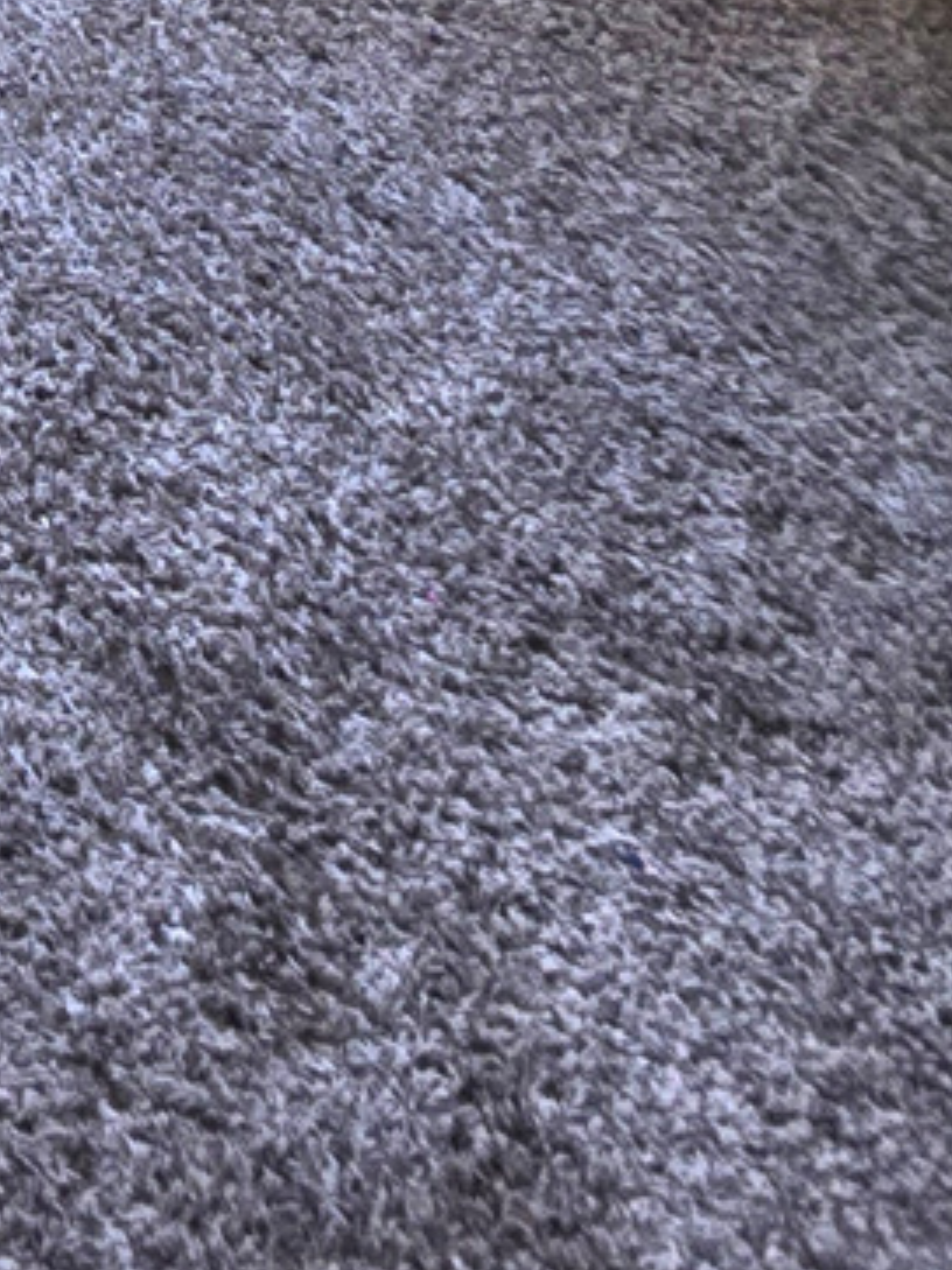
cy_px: -1371
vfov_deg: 18.4
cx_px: -746
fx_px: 2018
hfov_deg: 19.8
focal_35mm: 55
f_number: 2.2
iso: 125
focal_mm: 2.2
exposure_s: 1/60.2
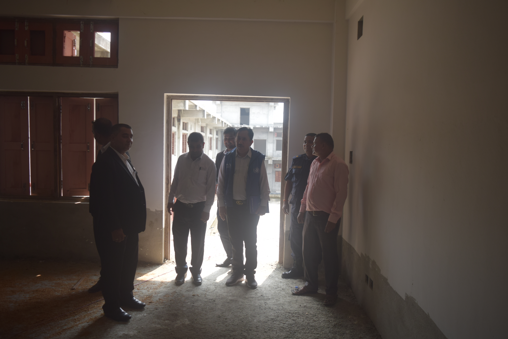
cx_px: 254
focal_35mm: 27
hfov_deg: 67.4
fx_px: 381
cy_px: 170
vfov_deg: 48.0
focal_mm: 18
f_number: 3.5
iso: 180
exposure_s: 1/200
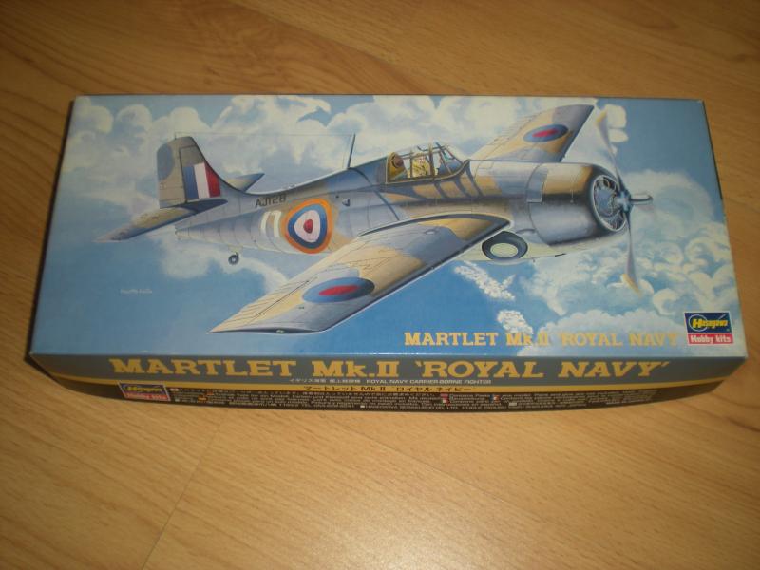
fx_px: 834
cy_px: 285
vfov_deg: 37.7
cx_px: 380
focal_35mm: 38
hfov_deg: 49.0
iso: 64
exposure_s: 1/30
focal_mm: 6.3
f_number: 3.1
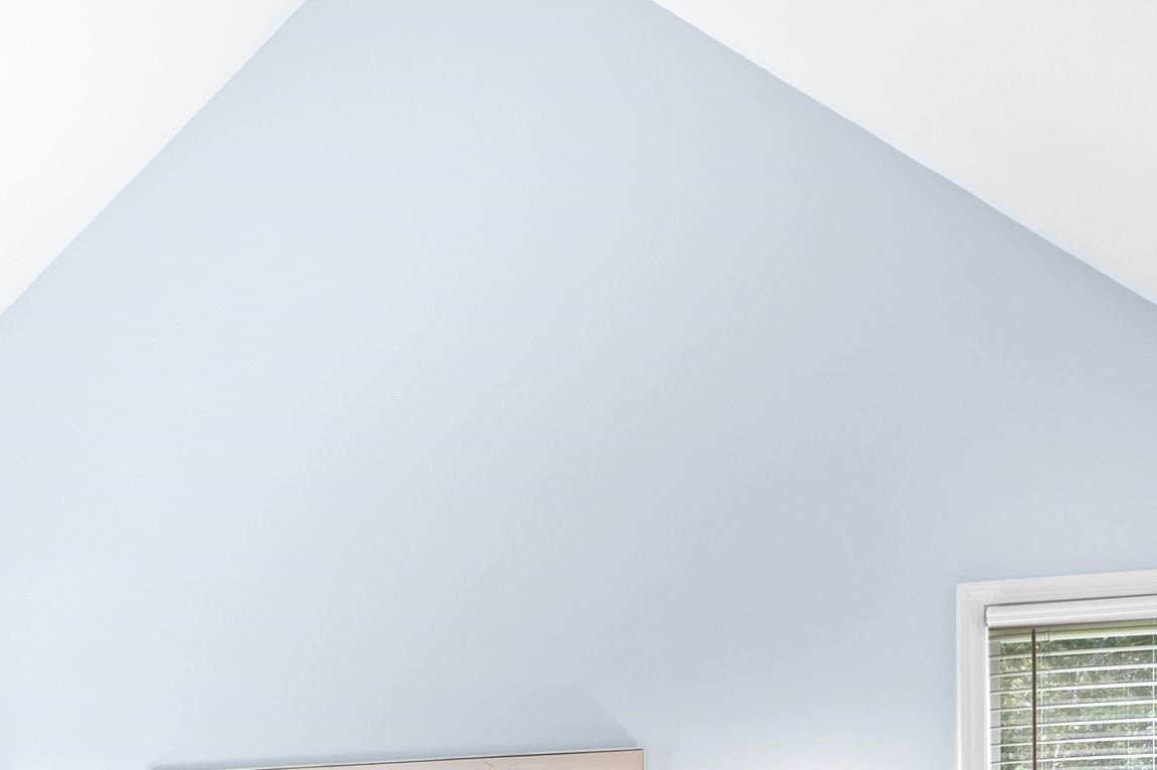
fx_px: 1284
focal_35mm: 40
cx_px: 210
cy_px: 977
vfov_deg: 28.1
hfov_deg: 45.7
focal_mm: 15
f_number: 7.1
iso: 250
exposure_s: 2
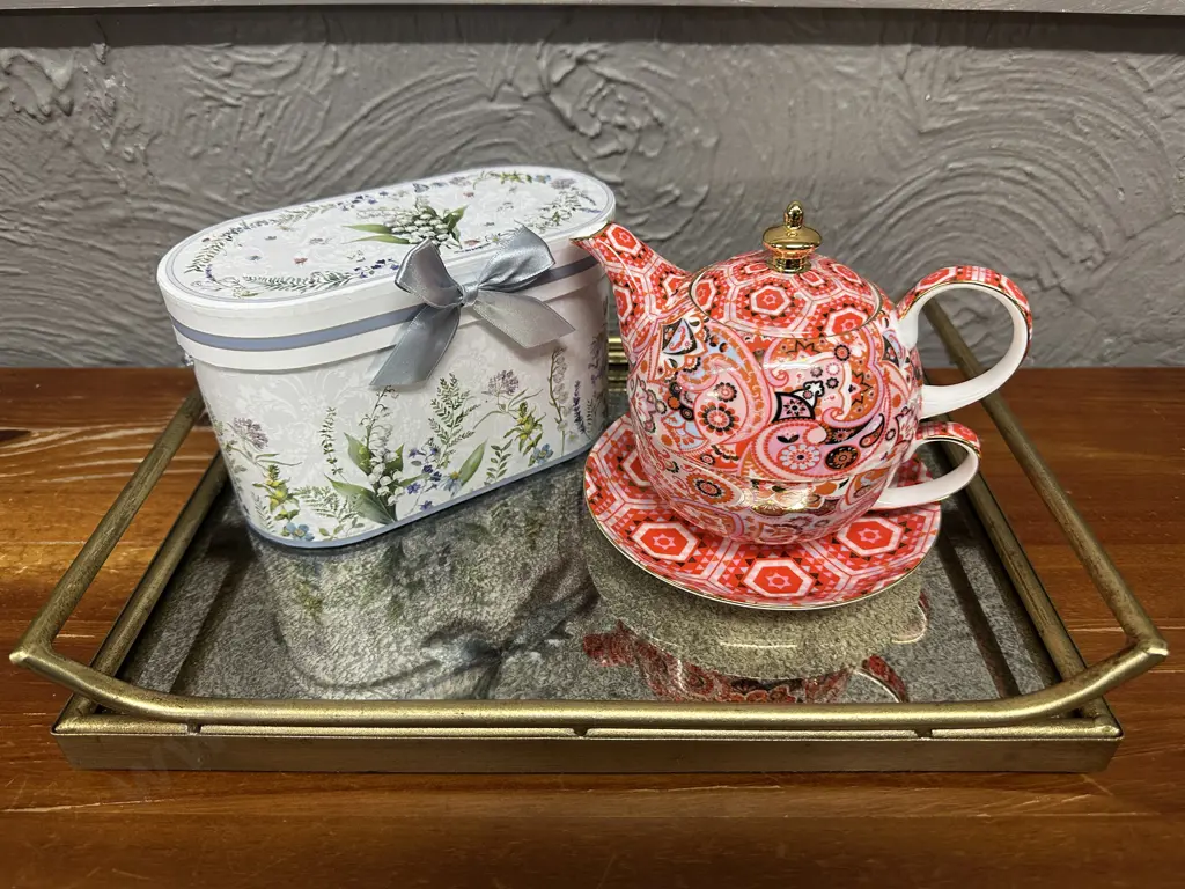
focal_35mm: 24
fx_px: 822
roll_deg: +0.2
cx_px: 592
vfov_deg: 56.8
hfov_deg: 71.6
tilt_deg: -35.6
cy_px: 444
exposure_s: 1/100
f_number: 1.78
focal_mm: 6.86
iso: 200
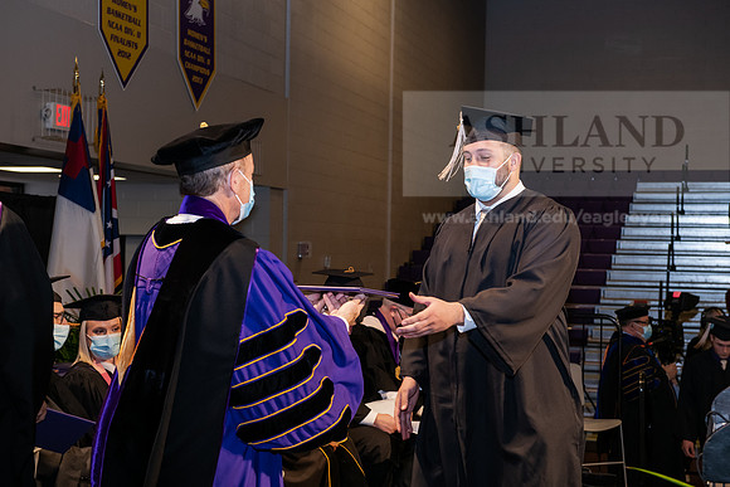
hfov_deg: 32.4
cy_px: 244
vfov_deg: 21.9
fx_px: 1257
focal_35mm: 62
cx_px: 365
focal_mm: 62
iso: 1600
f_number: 6.3
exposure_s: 1/200
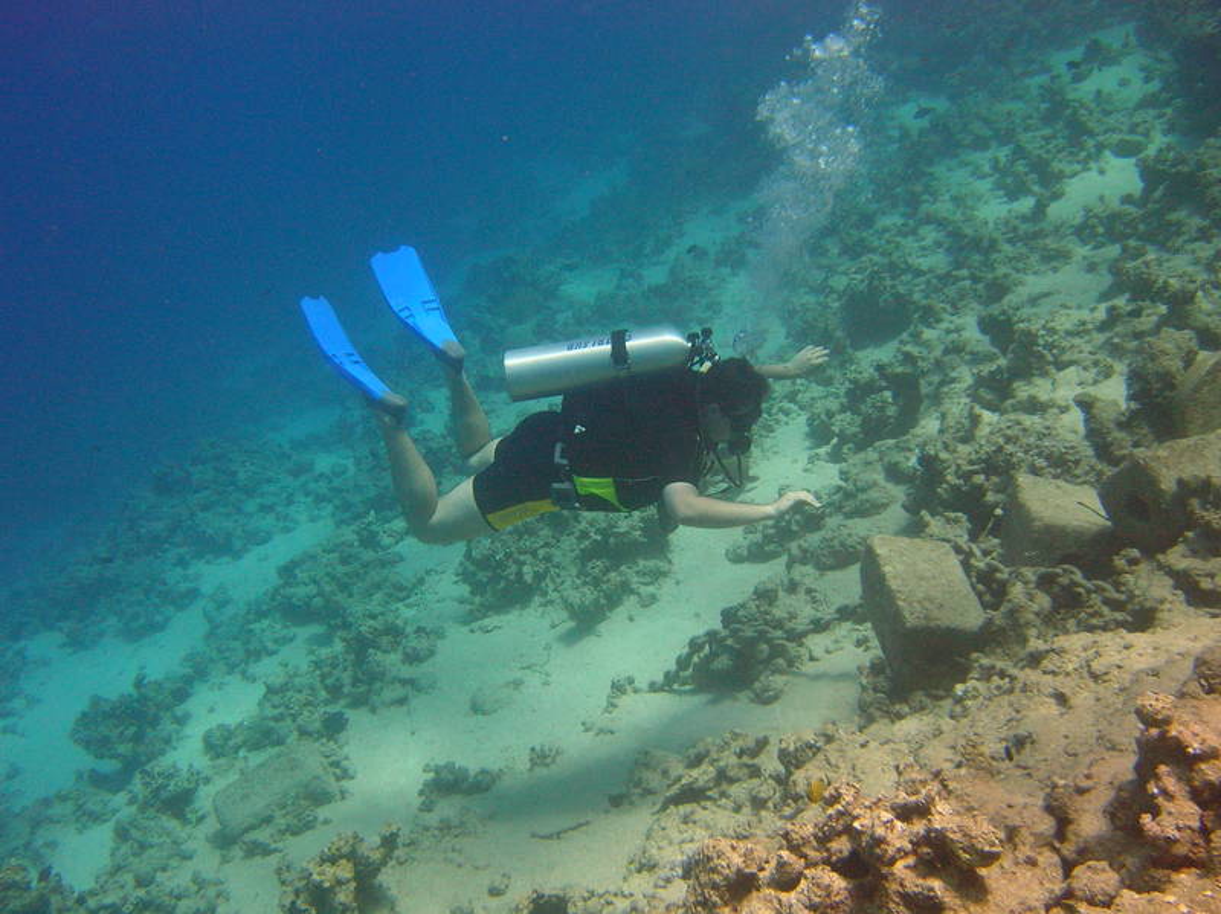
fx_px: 1199
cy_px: 457
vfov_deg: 41.8
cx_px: 610
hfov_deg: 54.0
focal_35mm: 34
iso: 50
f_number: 4.9
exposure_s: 1/172
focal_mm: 5.7
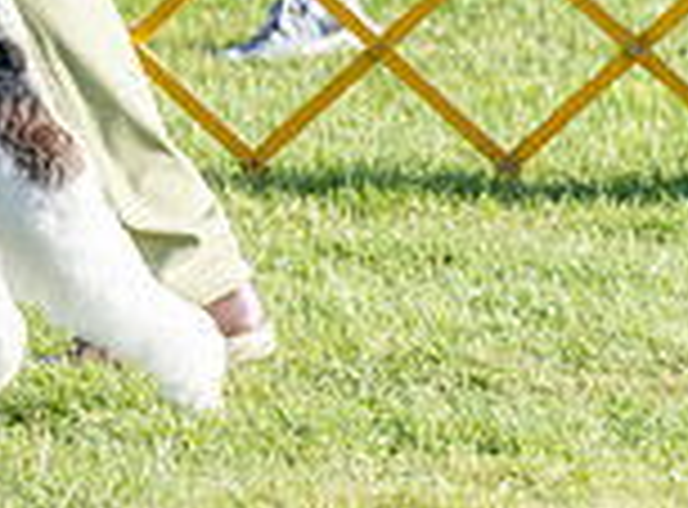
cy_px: -262
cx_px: -636
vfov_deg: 2.1
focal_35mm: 697
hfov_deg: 2.8
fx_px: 13777
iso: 500
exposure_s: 1/1250
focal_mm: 162
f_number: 5.6
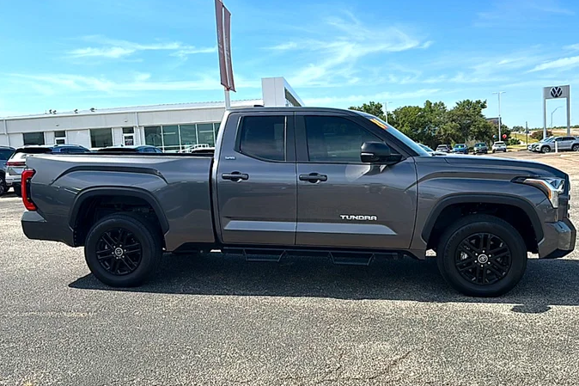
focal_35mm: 27
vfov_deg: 47.9
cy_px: 193
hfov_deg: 67.4
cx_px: 298
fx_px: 434
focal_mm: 6.86
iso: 80
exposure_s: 1/4386
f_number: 1.78
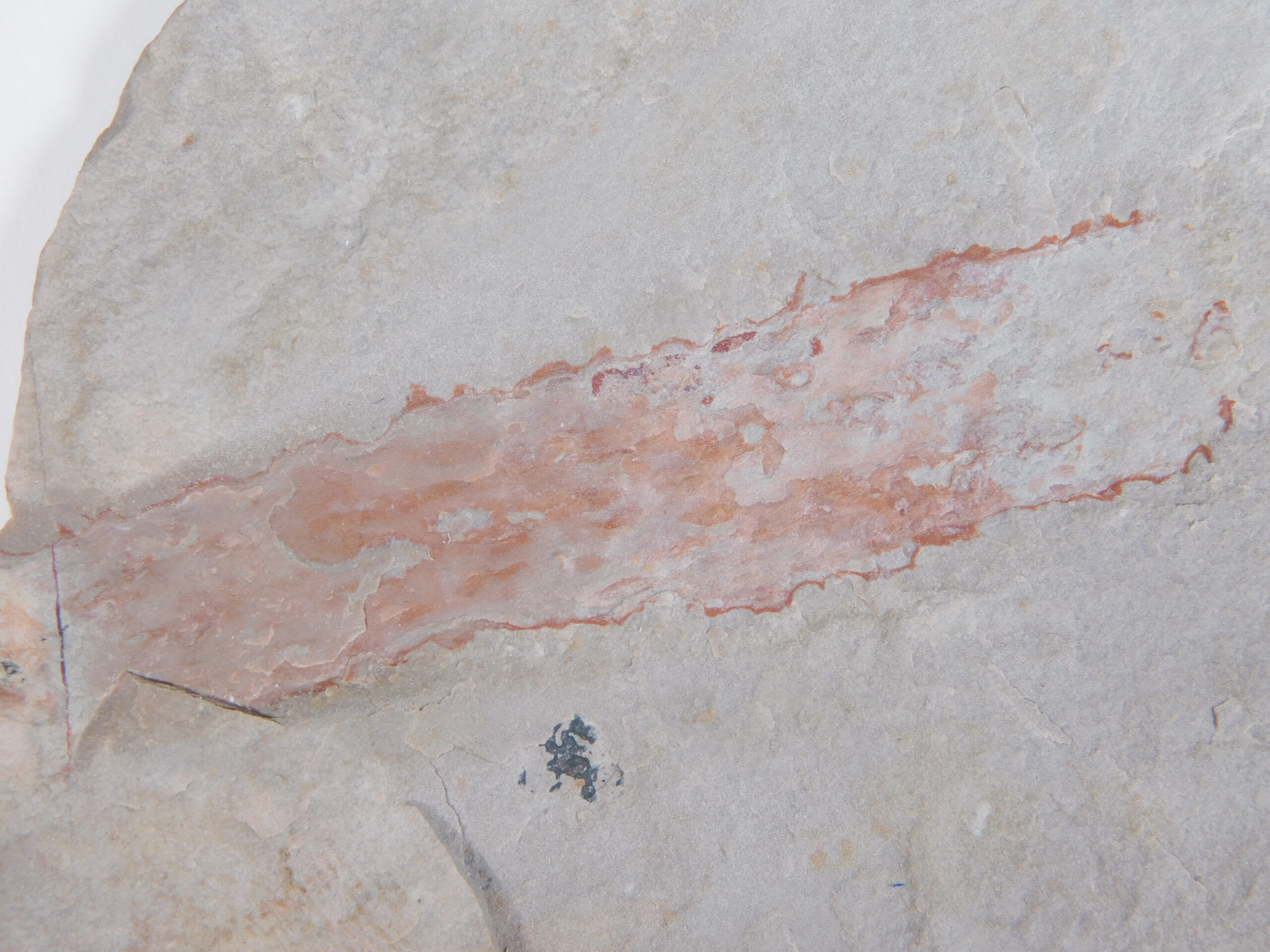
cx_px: 635
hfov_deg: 21.5
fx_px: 3339
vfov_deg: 16.2
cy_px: 476
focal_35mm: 91
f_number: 4.5
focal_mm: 16.1
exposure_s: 1/80
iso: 125
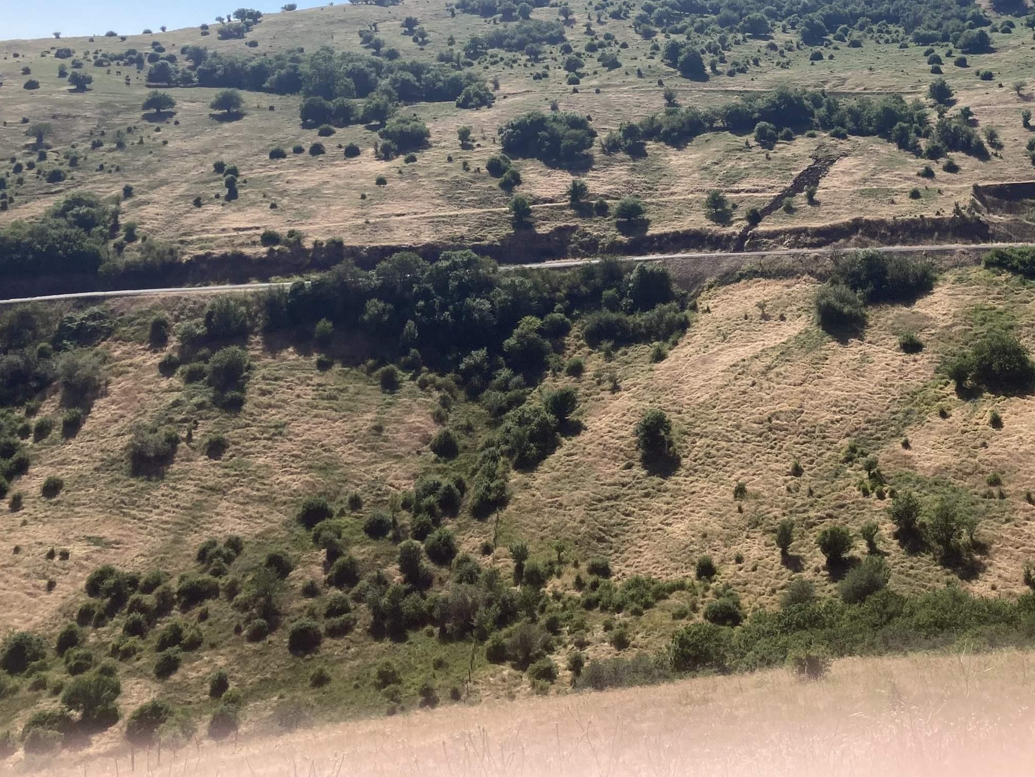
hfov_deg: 42.5
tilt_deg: -2.2
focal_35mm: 43
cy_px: 215
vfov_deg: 33.1
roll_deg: -3.4
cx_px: 773
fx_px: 1286
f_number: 1.8
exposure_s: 1/2667
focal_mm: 3.99
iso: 25
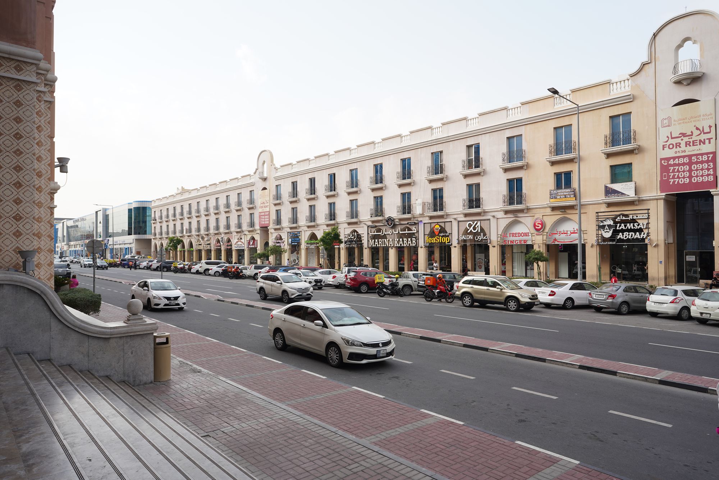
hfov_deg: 73.7
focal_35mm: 24
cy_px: 240
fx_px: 479
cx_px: 360
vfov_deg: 53.1
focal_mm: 24
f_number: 9
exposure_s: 1/100
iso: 100
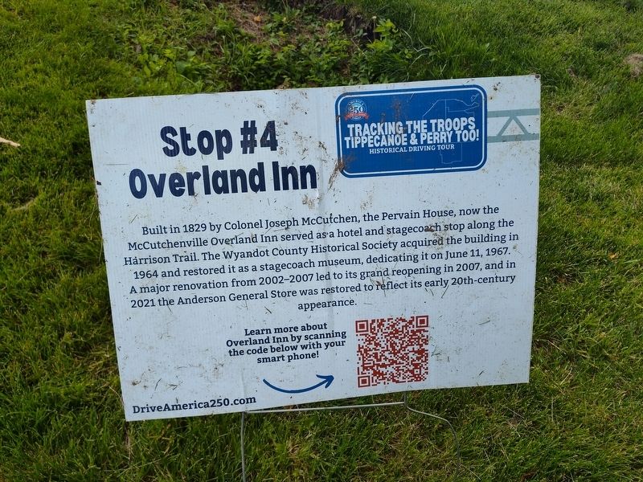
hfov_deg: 73.9
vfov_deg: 58.9
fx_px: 427
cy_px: 241
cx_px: 322
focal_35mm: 23
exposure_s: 1/200
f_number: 1.8
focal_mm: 5.56
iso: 152
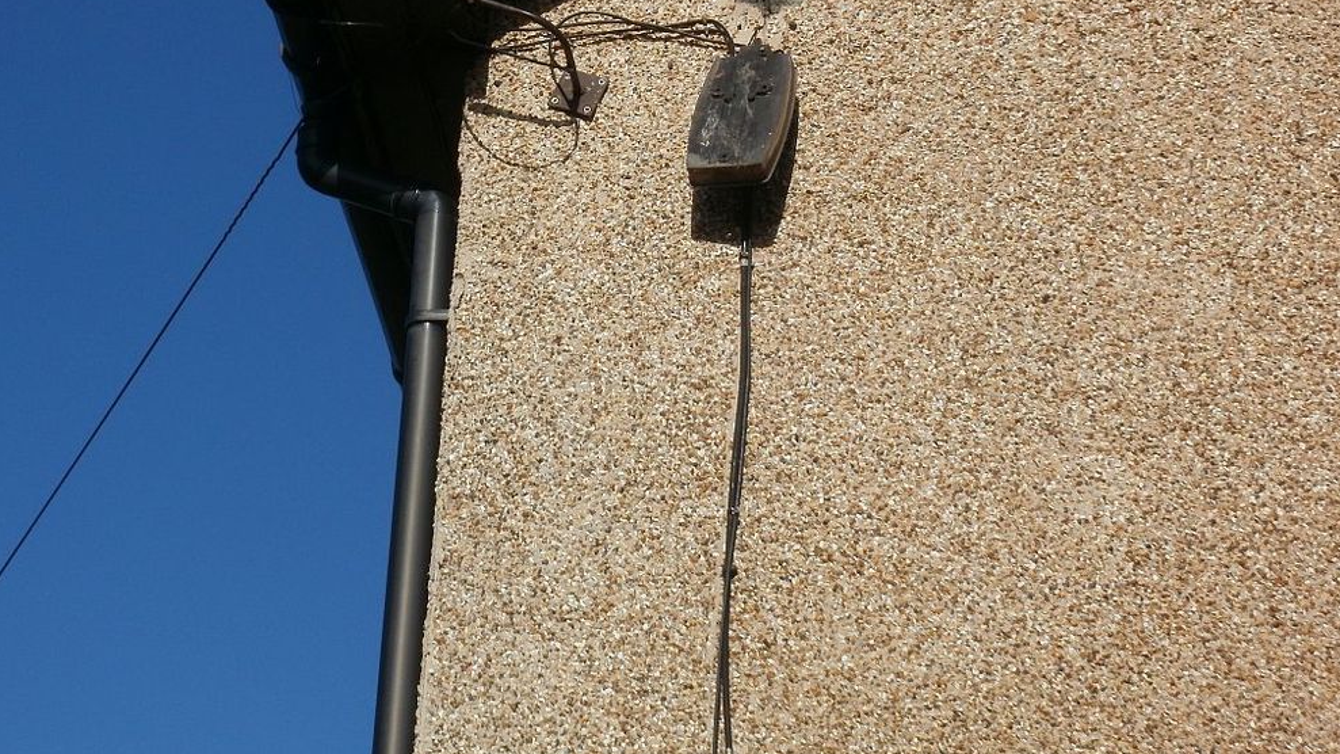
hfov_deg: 19.5
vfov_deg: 11.0
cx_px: 673
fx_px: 3908
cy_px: 276
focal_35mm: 110
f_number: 7.9
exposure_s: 1/500
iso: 100
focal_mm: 17.4
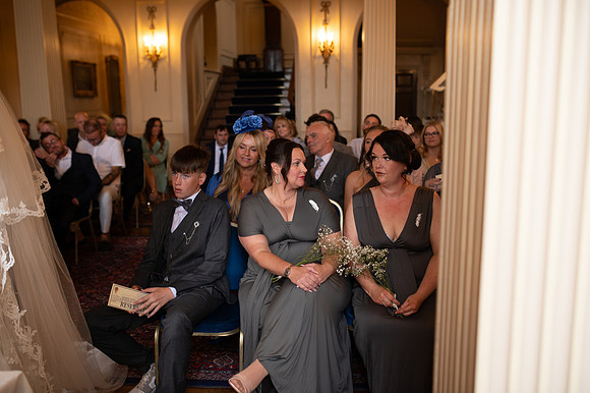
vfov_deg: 37.8
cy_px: 196
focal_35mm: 35
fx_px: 573
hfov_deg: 54.5
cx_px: 295
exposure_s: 1/125
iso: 250
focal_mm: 35
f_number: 2.5
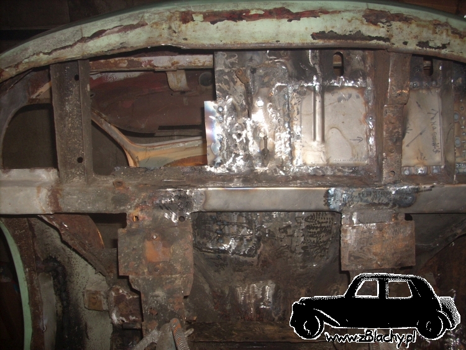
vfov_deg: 38.7
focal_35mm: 37
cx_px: 233
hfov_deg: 50.1
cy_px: 175
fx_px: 498
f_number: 2.8
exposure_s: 1/60
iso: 100
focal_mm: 6.2
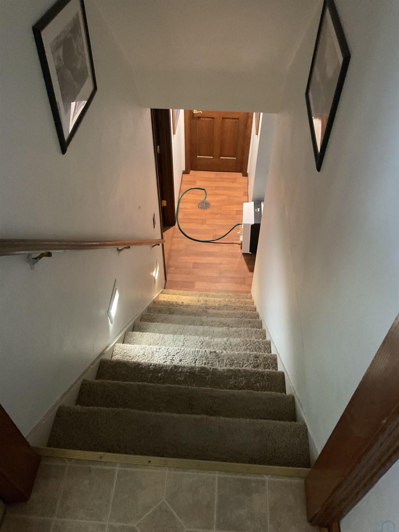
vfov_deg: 61.7
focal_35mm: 29
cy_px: 266
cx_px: 200
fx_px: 446
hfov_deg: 48.2
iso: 500
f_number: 1.8
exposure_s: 1/30
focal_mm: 3
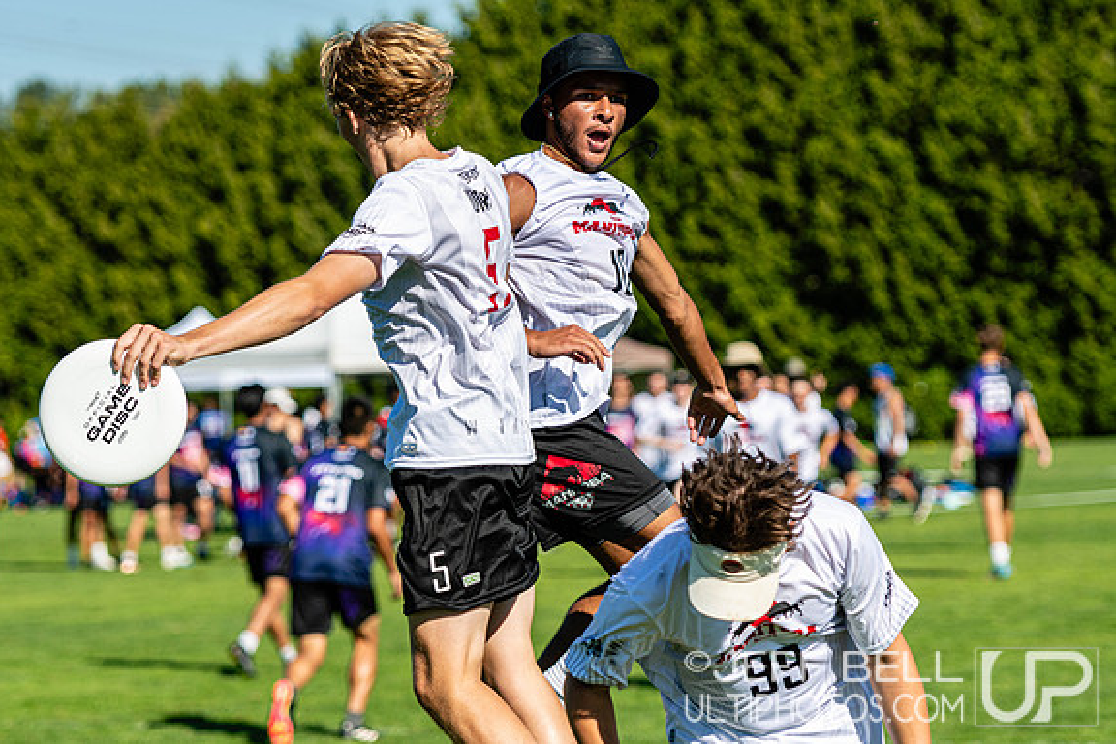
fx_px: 6324
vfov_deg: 6.7
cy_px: 371
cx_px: 556
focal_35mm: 204
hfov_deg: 10.1
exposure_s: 1/2000
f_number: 3.2
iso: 100
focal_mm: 135
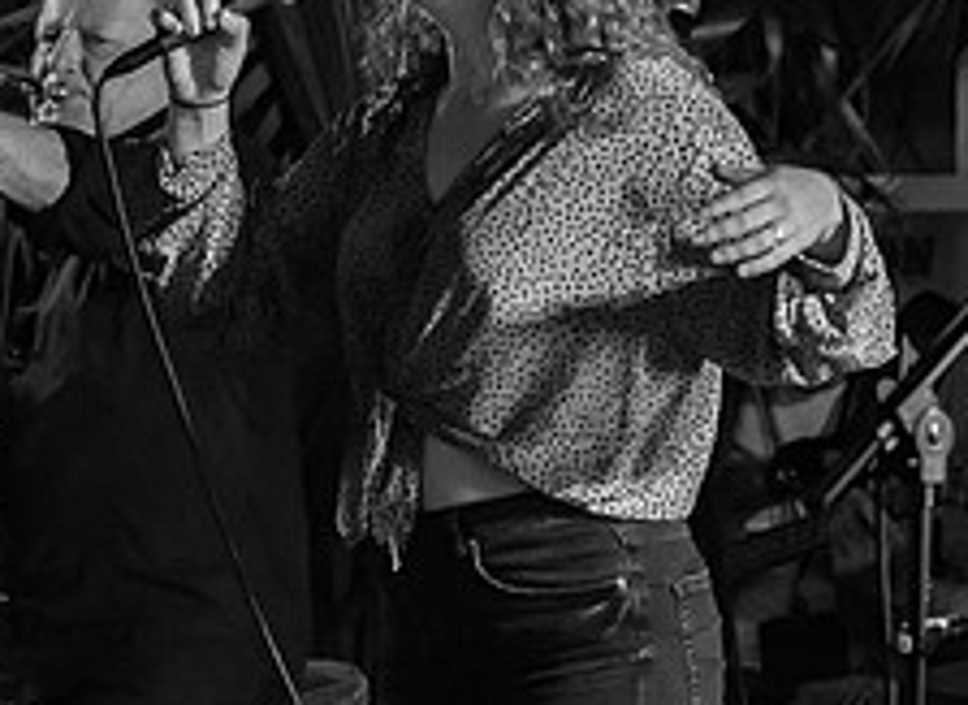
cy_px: 297
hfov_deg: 7.5
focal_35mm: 267
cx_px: 572
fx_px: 7387
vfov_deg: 5.5
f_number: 2.8
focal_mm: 85
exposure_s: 1/160
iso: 1250
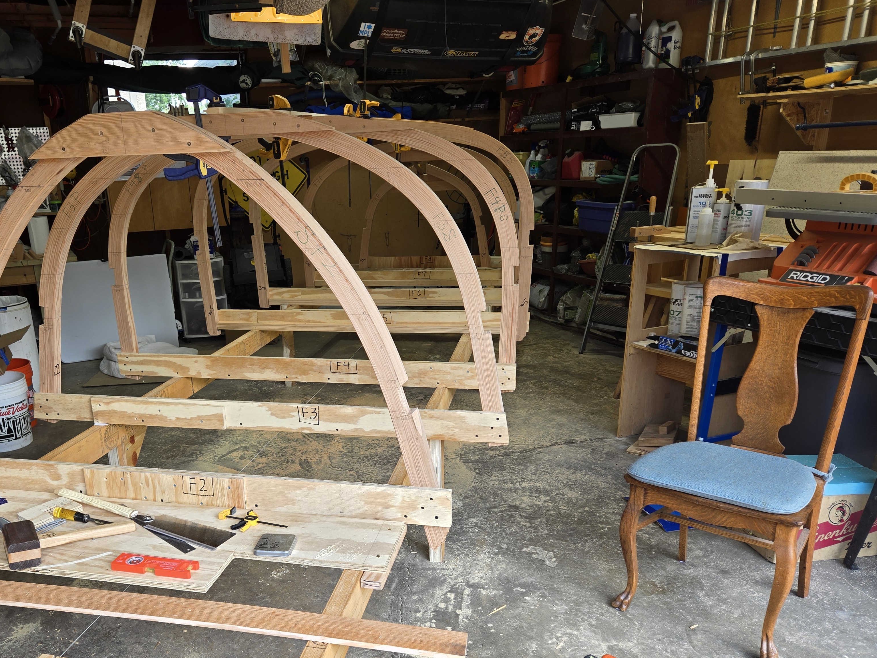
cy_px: 411
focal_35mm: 30
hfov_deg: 59.2
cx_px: 331
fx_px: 760
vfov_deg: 46.4
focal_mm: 5.4
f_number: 1.8
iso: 32
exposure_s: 1/120
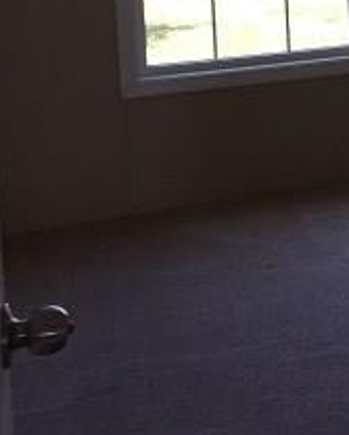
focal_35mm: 87
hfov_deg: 16.5
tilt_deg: -5.9
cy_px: -48
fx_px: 1121
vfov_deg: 20.8
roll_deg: +1.1
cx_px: 479
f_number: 2.2
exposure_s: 1/120
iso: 40
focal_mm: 4.15
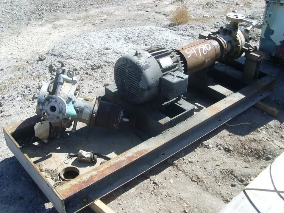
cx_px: 142
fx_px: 312
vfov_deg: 37.7
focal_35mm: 38
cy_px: 106
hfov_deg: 49.0
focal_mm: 6.3
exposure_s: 1/125
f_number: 7.7
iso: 80
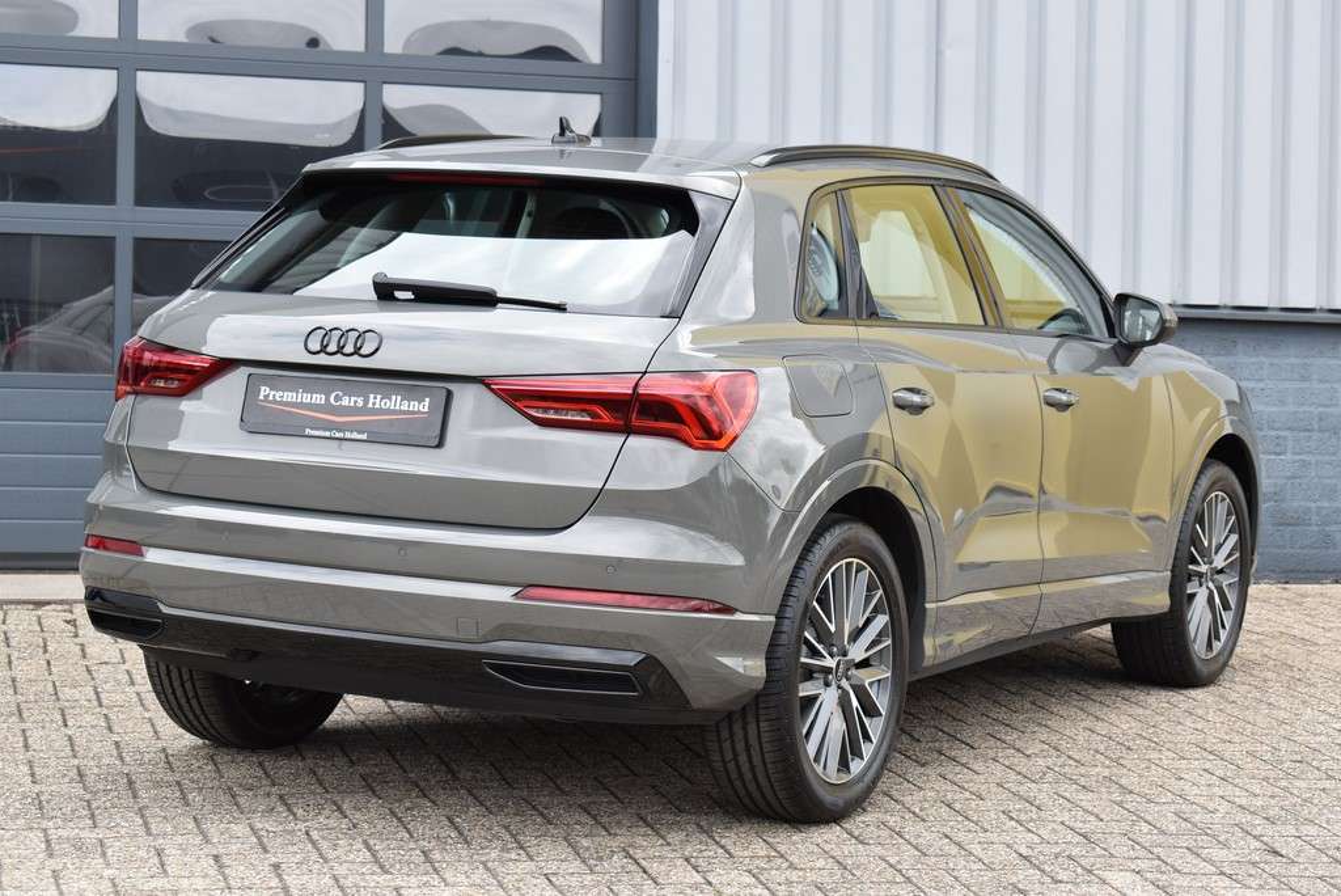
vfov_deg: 17.5
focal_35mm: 78
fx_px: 2907
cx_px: 670
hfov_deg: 26.0
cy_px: 448
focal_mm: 52
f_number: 8
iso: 400
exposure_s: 1/250
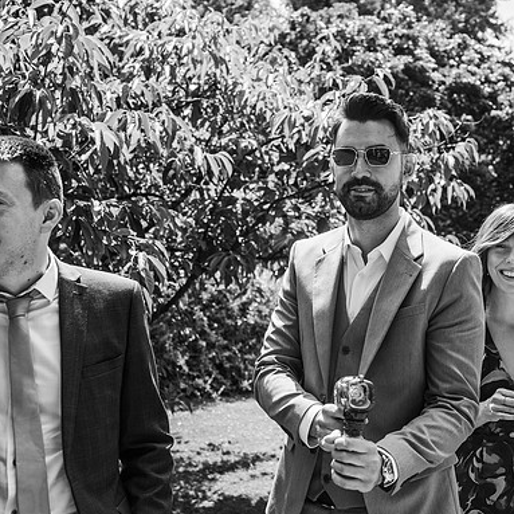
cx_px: 317
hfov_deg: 37.4
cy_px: 256
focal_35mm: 45
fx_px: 756
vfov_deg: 37.6
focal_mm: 35
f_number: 4.5
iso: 100
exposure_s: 1/500
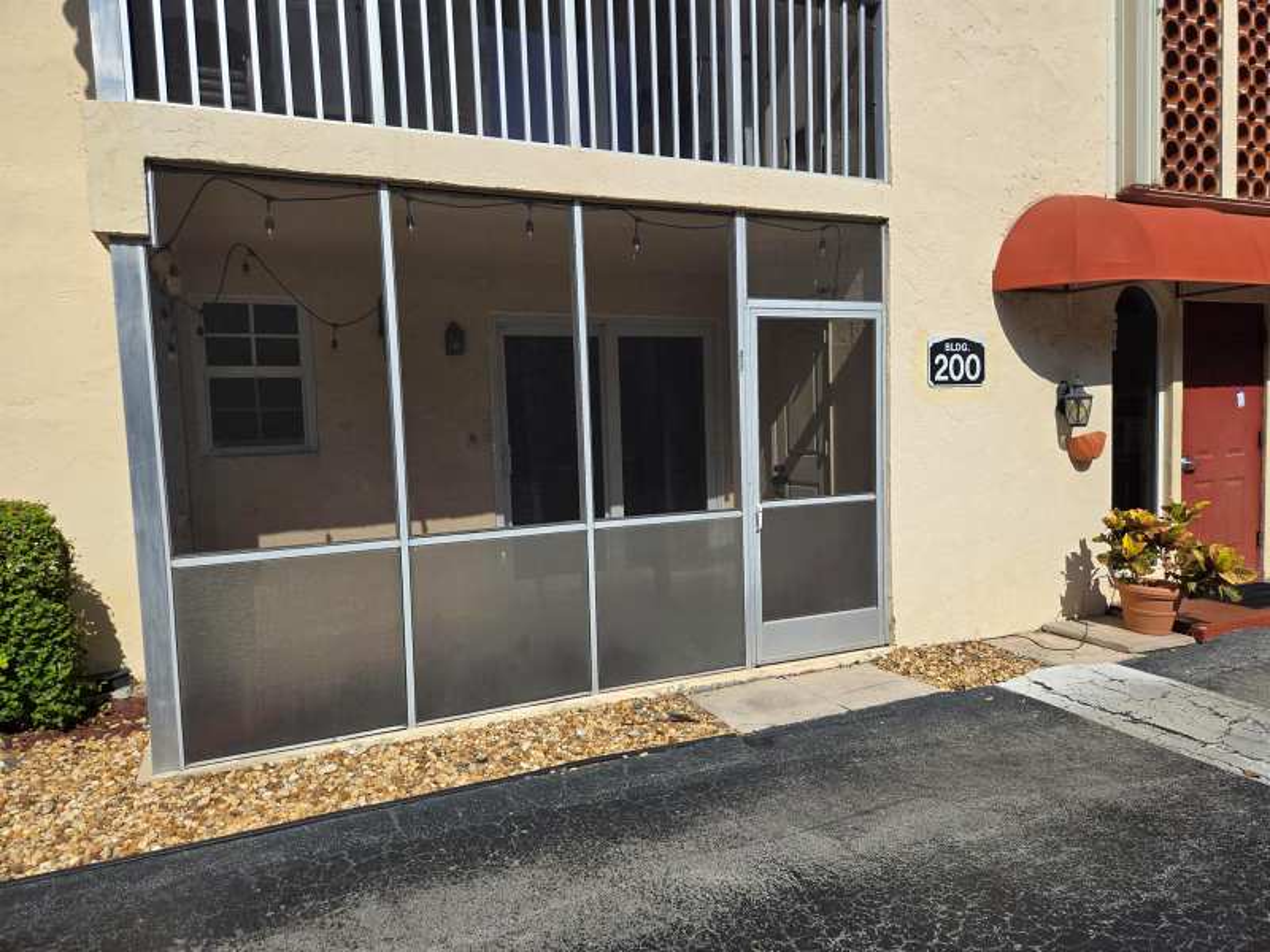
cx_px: 635
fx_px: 844
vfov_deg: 58.9
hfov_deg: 73.9
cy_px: 476
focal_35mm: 23
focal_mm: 5.4
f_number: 1.8
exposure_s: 1/3151
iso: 25
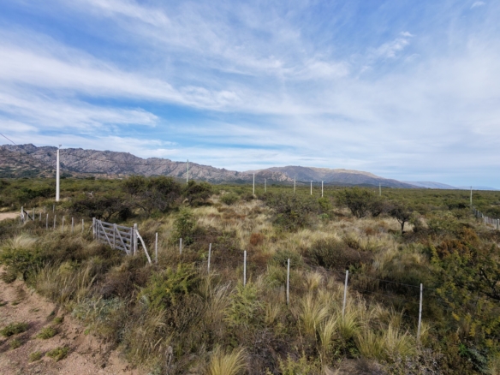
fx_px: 231
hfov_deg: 94.5
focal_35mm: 16
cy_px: 188
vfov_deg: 78.1
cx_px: 250
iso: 290
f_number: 2.2
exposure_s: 1/1600
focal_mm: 3.05
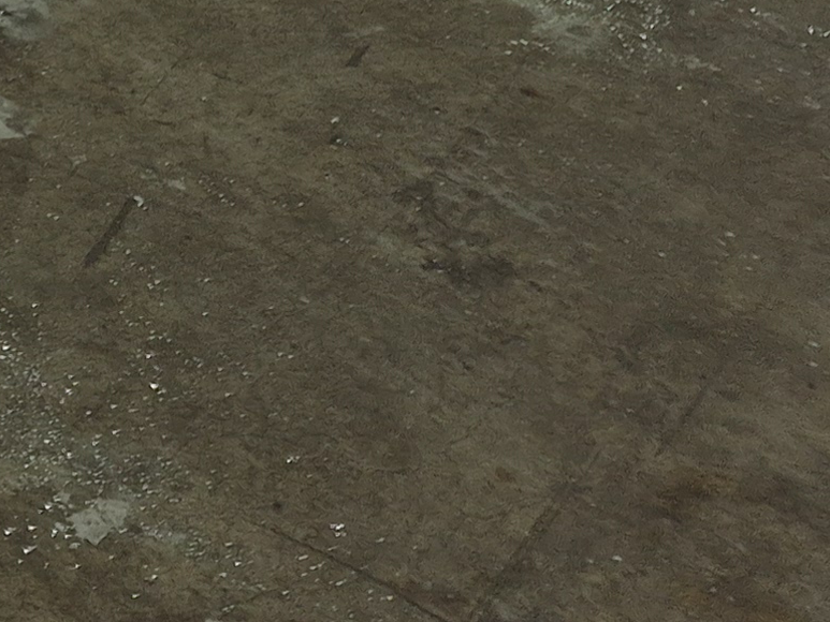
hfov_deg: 12.6
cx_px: -1197
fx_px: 2854
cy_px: -927
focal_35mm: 119
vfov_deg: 10.5
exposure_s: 1/141
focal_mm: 5.4
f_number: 1.8
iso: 25
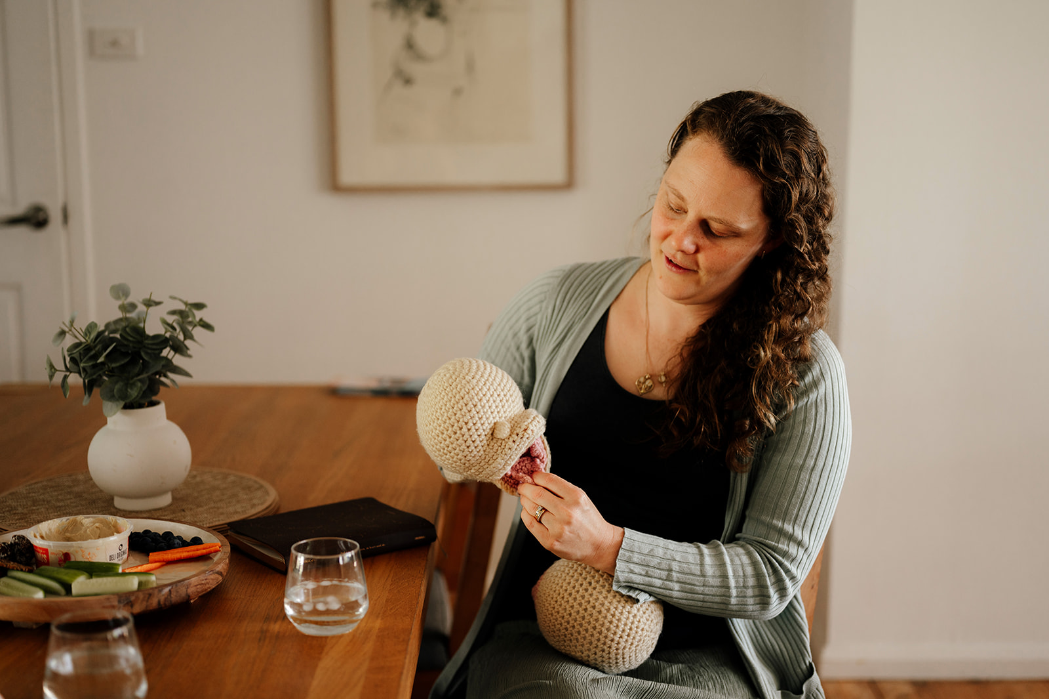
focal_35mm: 50
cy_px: 350
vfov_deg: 27.0
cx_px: 524
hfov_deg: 39.6
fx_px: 1456
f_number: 1.8
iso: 500
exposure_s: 1/200
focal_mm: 50
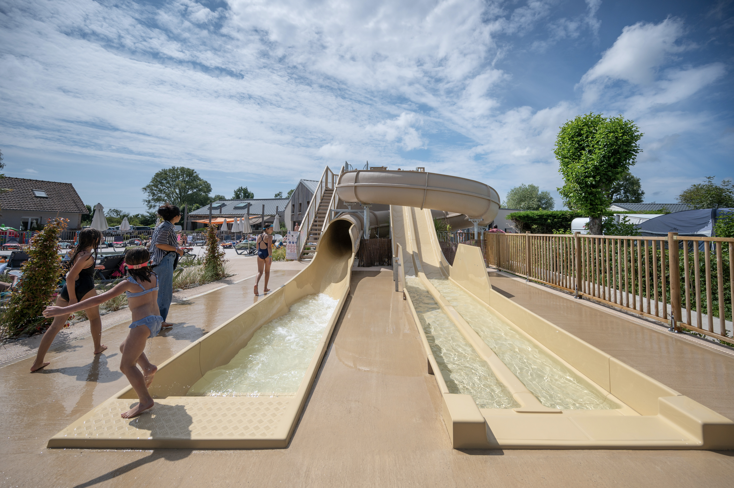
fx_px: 285
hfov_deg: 104.3
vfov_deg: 81.1
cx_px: 367
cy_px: 244
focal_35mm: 14
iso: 100
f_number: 4
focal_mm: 14
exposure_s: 1/6400
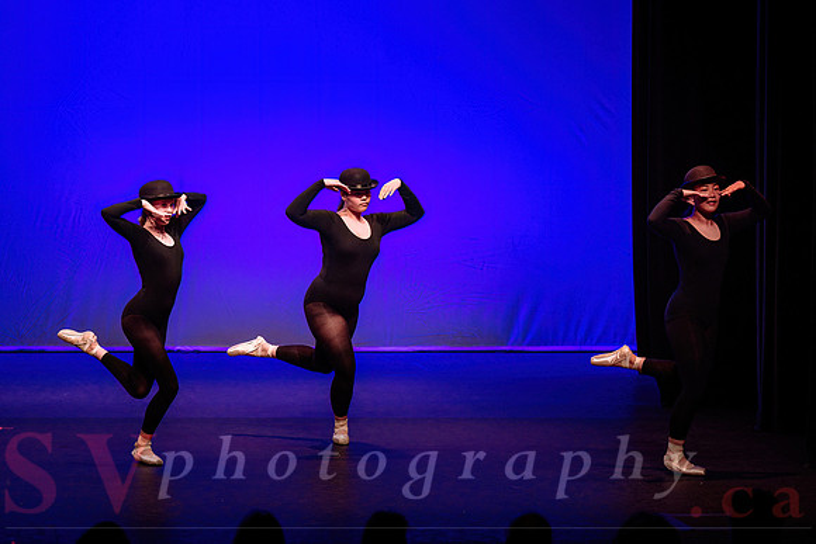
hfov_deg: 15.2
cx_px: 409
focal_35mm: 135
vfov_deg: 10.1
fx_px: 3068
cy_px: 200
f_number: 2.8
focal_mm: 105
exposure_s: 1/320
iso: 1250
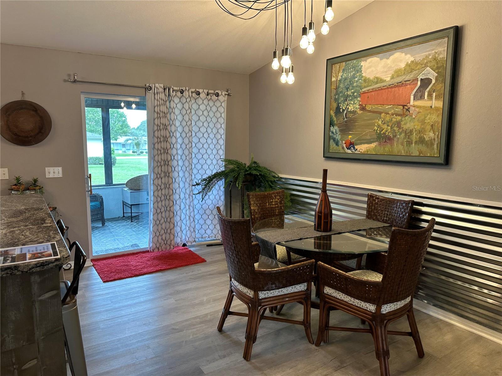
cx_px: 251
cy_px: 188
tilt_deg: -7.0
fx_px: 348
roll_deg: -0.4
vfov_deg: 56.8
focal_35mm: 24
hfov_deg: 71.6
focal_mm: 6.86
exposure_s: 1/120
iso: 125
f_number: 1.78
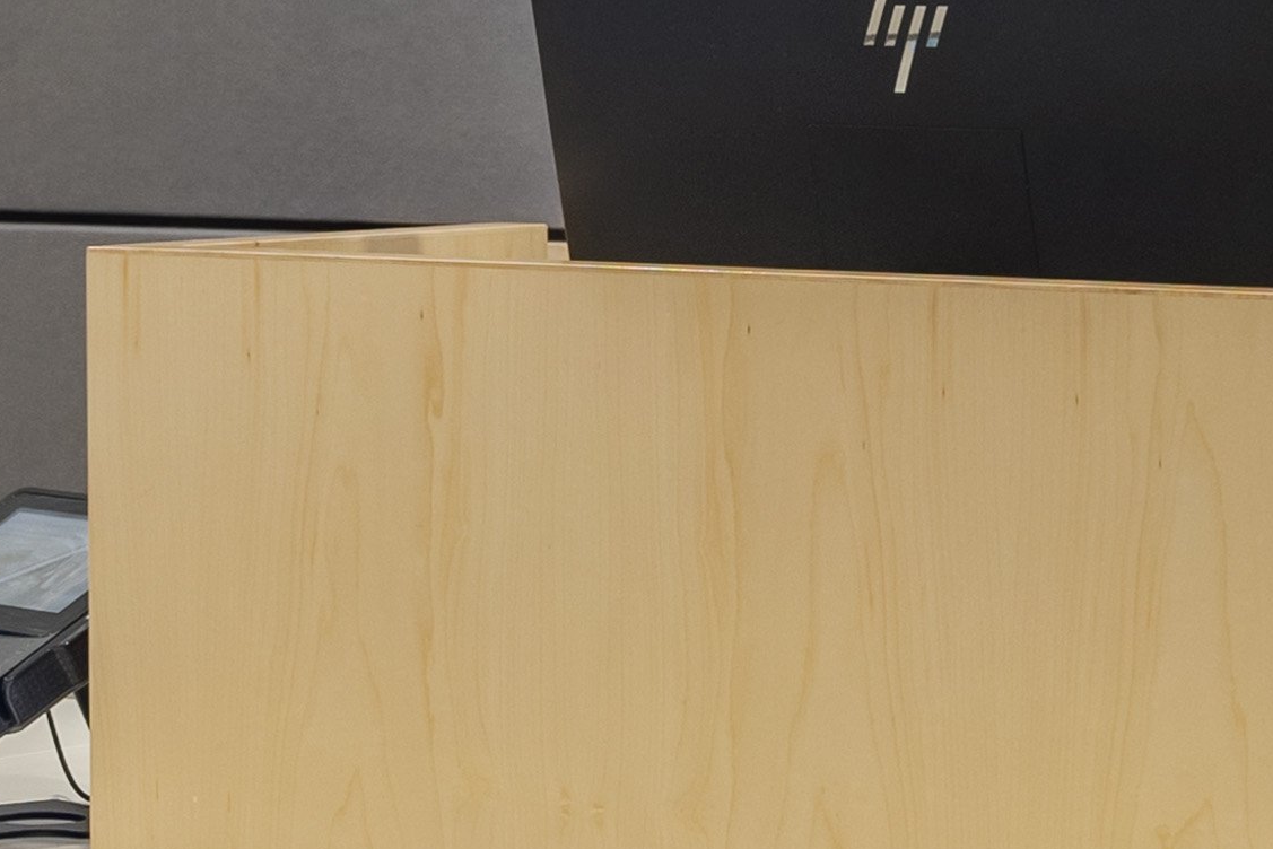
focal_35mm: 165
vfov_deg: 8.3
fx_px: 5836
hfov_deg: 12.4
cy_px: 485
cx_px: 715
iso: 400
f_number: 8
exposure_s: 1/30
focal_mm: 31
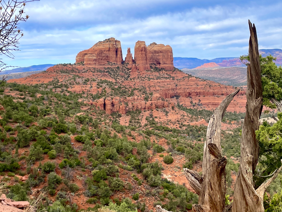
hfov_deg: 37.4
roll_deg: +1.2
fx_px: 415
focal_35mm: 51
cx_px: 125
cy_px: 119
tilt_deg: -6.8
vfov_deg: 28.5
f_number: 1.6
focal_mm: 4.2
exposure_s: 1/2174
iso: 32
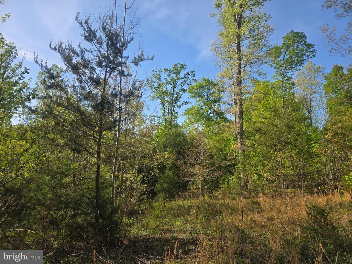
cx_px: 176
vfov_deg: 58.9
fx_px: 234
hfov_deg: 73.9
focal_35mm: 23
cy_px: 132
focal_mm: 6.3
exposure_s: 1/462
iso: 12
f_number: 1.7
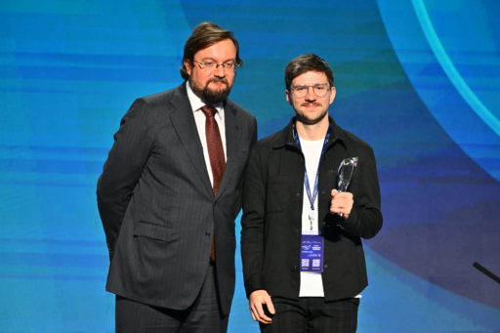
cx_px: 250
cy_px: 166
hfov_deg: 7.9
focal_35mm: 260
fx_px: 3610
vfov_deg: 5.3
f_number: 5
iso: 1600
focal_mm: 260
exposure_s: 1/250
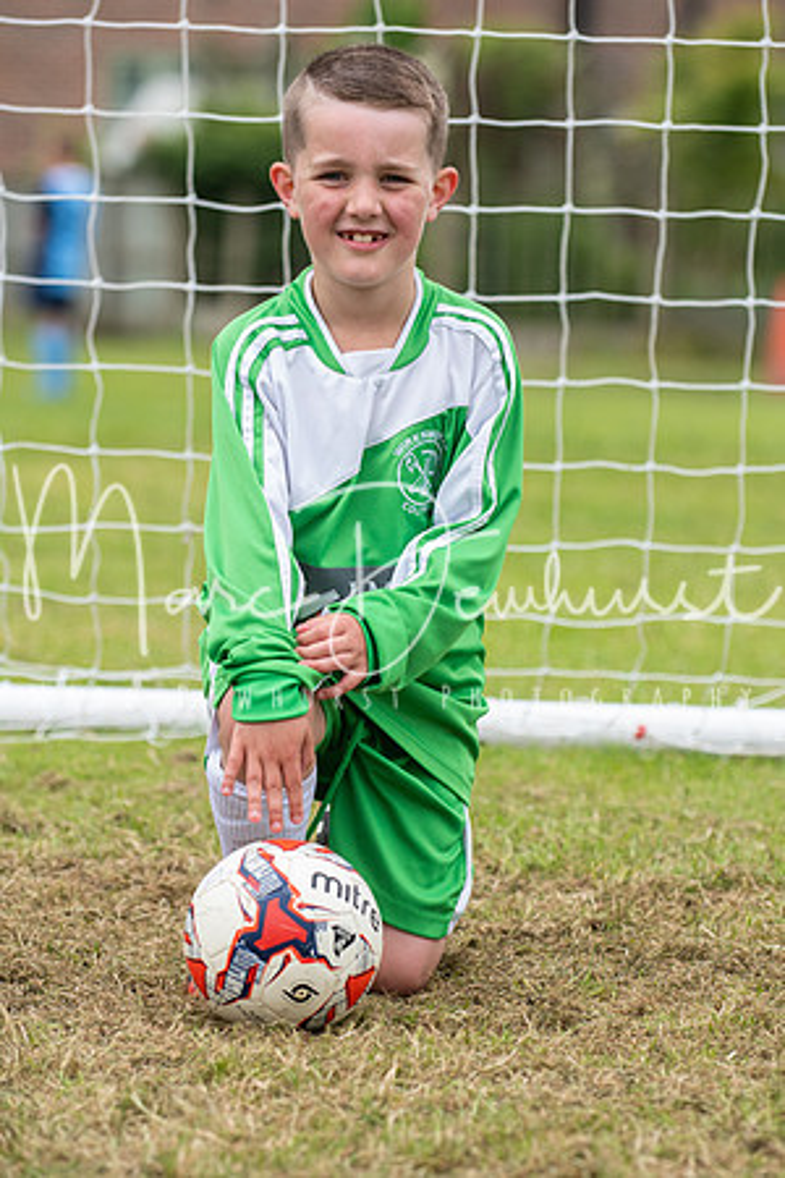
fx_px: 6623
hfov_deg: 6.8
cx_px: 392
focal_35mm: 202
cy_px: 589
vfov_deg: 10.2
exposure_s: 1/1250
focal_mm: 135
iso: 500
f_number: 5
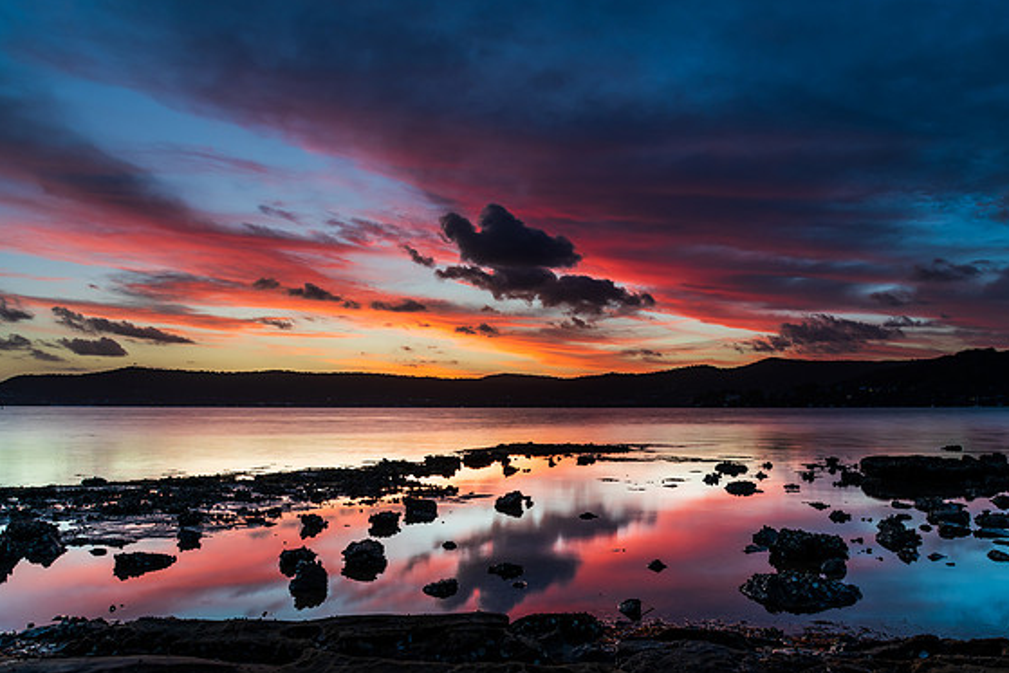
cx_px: 516
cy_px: 340
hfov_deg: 69.4
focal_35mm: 26
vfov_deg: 49.6
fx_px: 729
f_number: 9
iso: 64
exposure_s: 2.5
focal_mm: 24
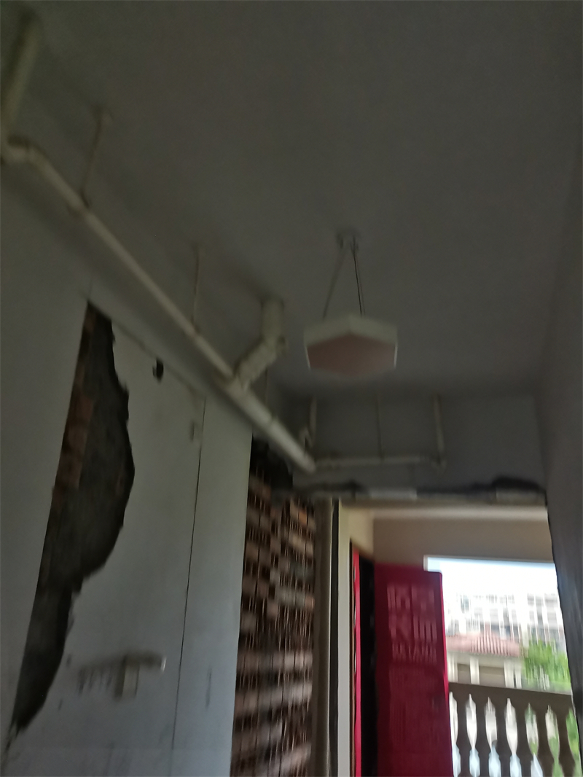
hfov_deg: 53.1
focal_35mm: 26
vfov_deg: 67.3
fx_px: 584
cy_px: 388
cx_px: 292
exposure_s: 1/40
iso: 1250
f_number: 1.8
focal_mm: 5.58
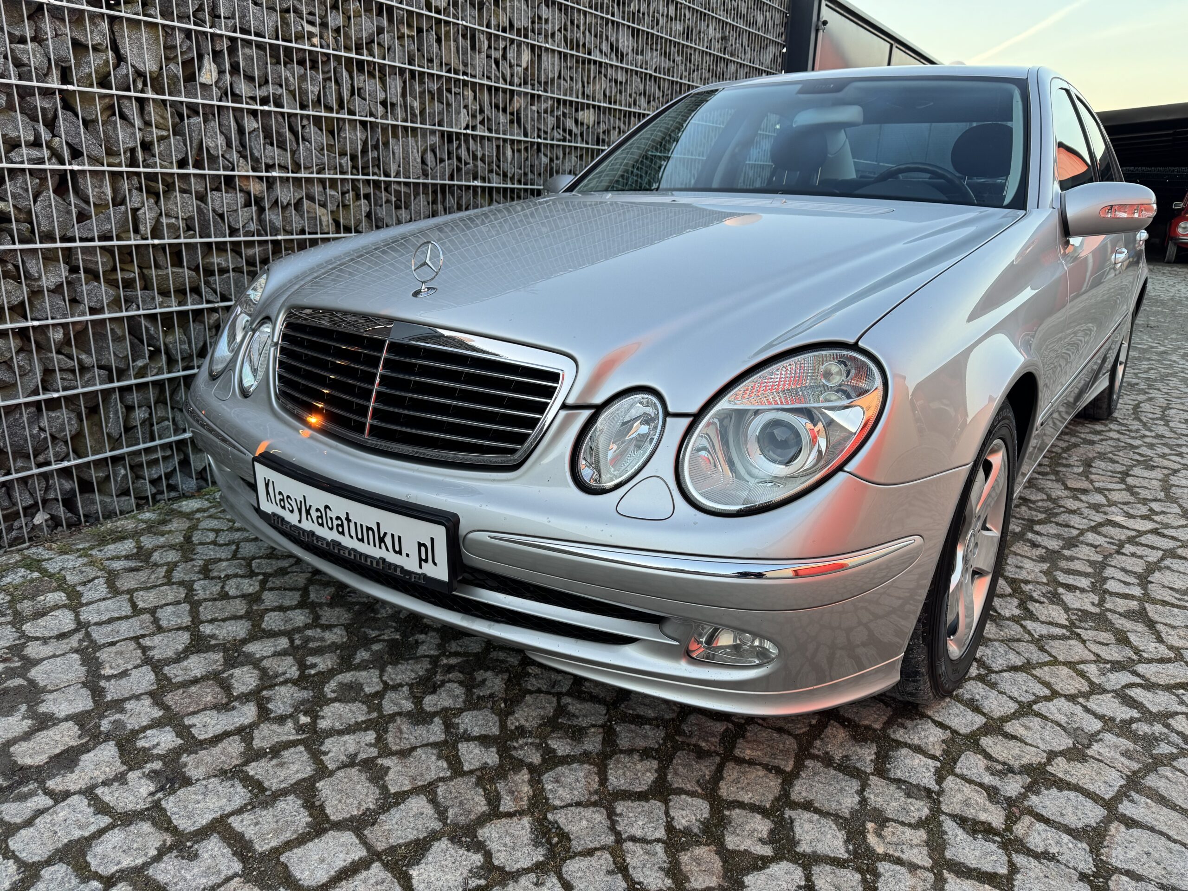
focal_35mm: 24
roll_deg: -2.4
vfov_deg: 56.8
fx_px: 824
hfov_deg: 71.6
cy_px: 446
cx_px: 594
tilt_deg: -16.7
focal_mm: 6.76
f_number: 1.78
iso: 100
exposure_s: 1/121
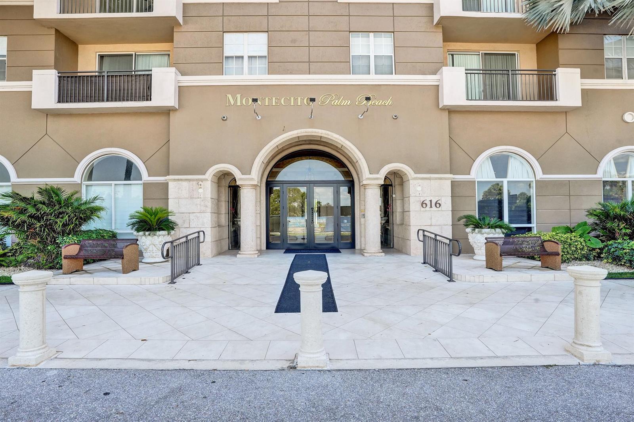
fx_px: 299
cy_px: 211
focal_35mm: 17
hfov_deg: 93.3
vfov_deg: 70.4
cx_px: 317
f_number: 10
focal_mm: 17
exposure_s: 1/800
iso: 1600
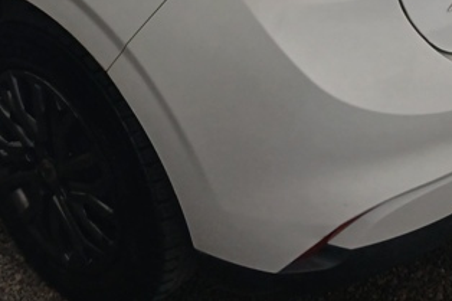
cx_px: 127
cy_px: -128
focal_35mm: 69
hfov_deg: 28.9
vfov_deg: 17.9
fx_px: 866
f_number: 1.8
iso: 125
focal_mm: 3.98
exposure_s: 1/60
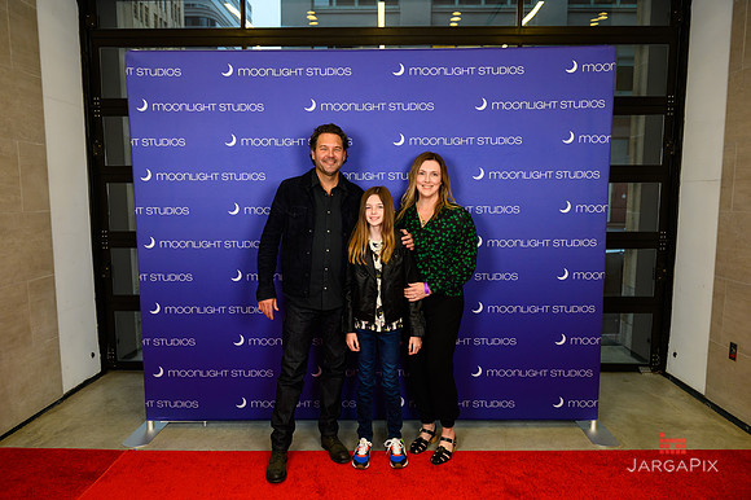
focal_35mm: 24
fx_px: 500
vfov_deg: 53.1
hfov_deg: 73.8
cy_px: 250
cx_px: 376
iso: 1600
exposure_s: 1/250
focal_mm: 24
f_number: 5.6
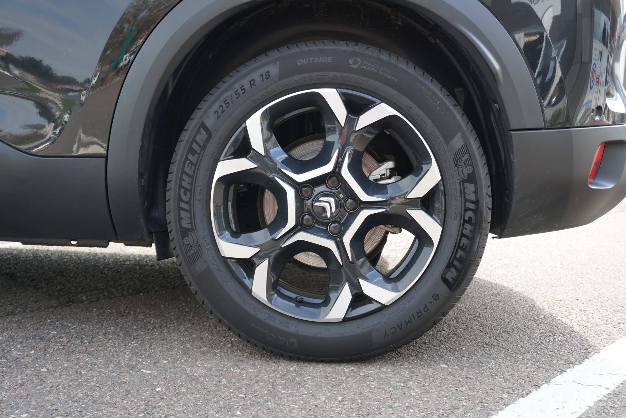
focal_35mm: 36
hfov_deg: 53.1
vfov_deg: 36.9
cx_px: 313
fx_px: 626
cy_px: 209
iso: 100
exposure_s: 1/40
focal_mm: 24
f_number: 4.5
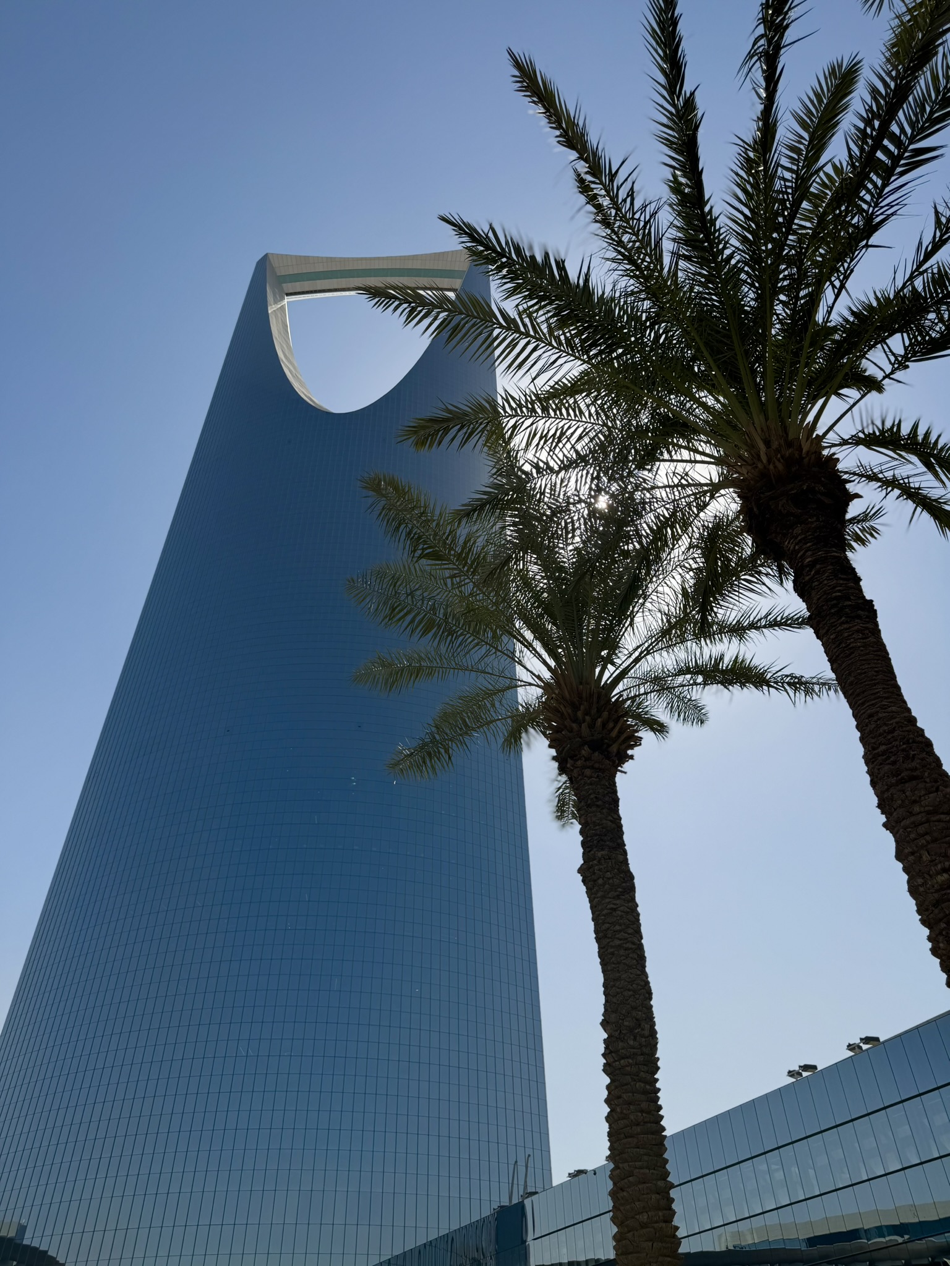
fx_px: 878
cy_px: 633
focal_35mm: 24
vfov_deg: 71.6
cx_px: 475
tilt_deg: +43.4
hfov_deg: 56.8
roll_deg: +1.2
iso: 80
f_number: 1.78
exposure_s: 1/9091
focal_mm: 6.76
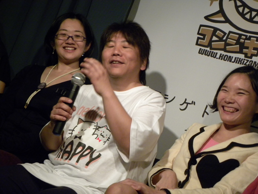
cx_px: 129
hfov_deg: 26.0
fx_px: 559
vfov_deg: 19.6
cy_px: 97
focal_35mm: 75
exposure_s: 1/68.4
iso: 400
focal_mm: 13.4
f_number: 4
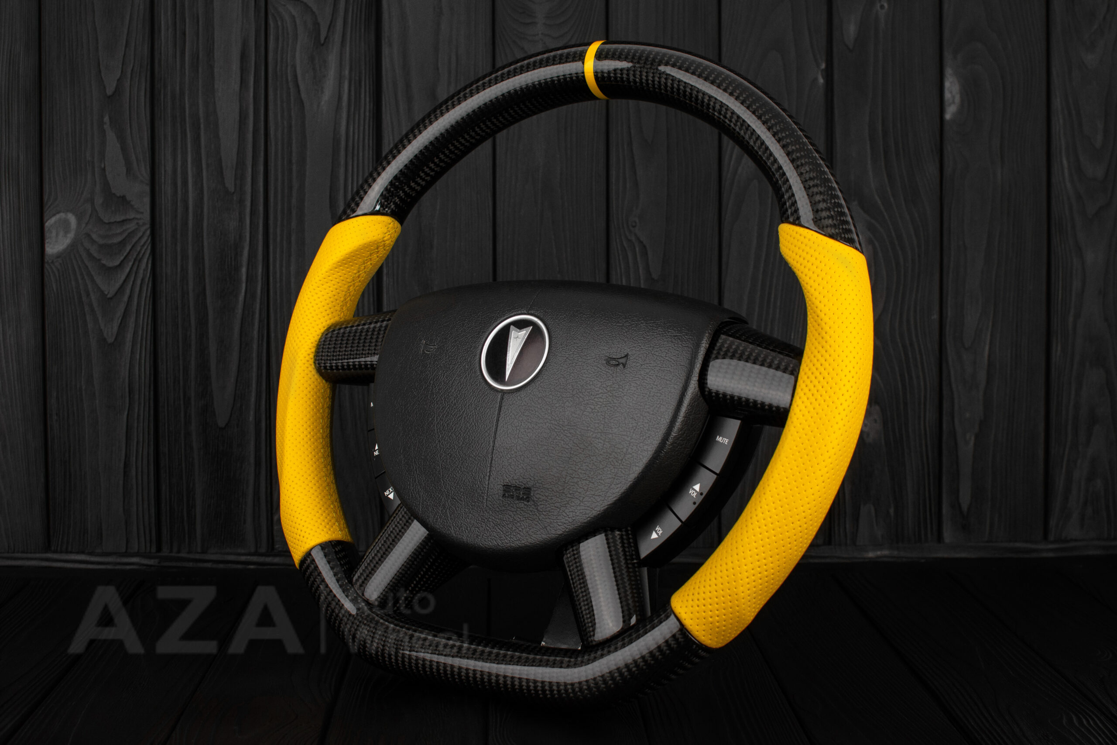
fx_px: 1629
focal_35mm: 52
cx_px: 558
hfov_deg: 37.8
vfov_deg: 25.8
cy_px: 372
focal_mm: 35
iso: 500
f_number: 6.3
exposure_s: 1/125
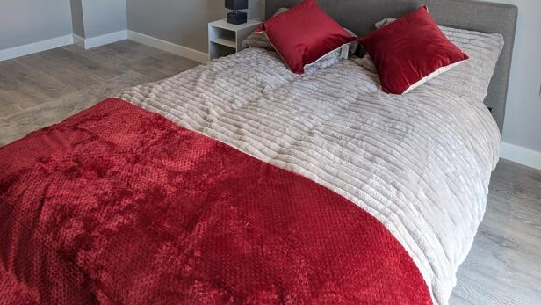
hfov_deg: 66.0
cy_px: -3
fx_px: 416
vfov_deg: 36.1
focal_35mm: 29
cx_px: 287
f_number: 2.2
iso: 214
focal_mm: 2.35
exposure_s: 1/90.1
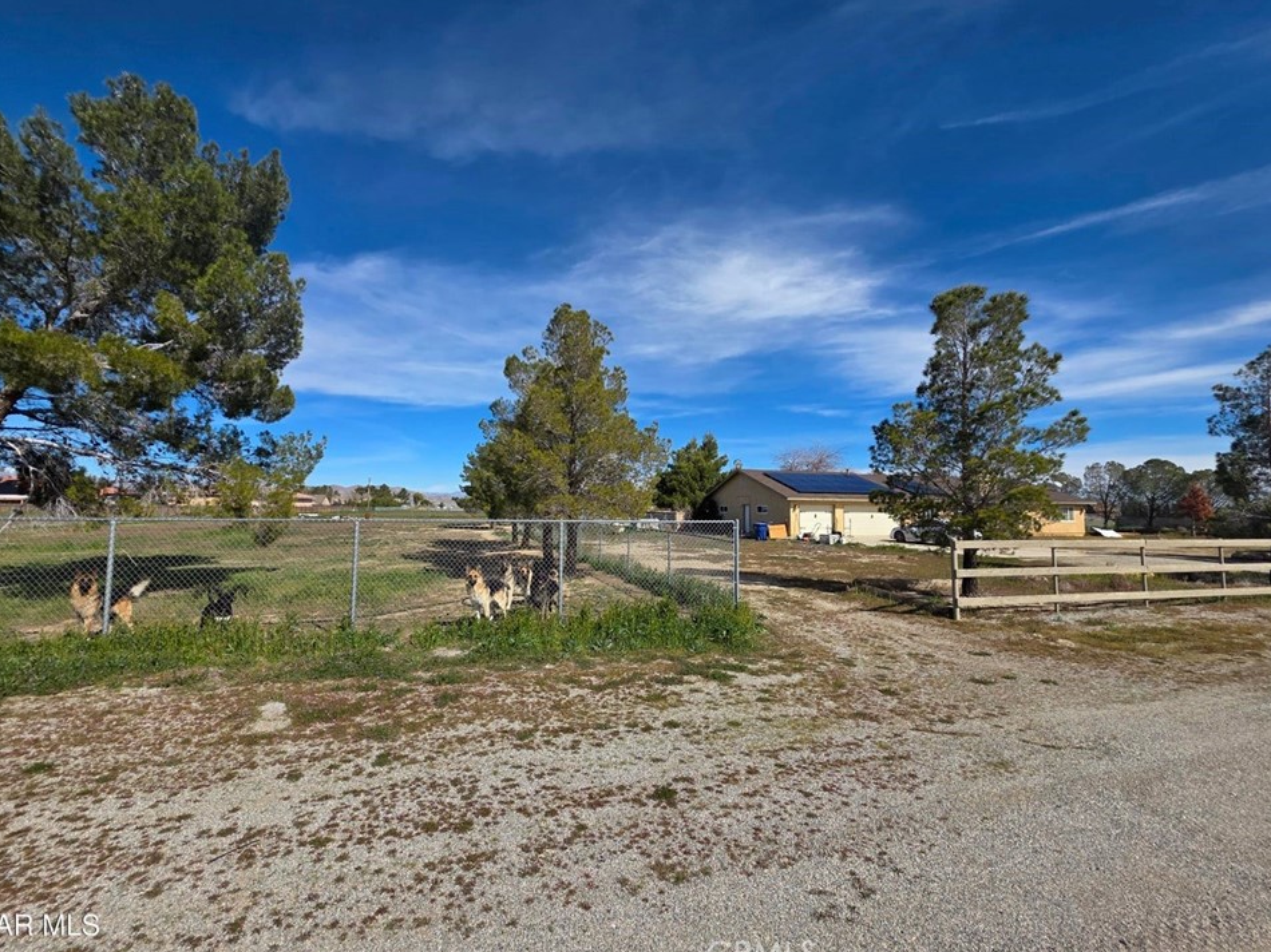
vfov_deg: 85.6
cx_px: 619
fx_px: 514
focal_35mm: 14
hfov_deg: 102.1
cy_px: 459
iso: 40
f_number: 1.9
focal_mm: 2.2
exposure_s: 1/3018
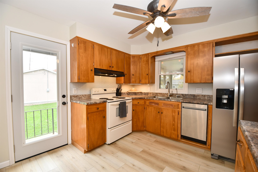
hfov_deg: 100.4
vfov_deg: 77.3
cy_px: 86
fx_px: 107
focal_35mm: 15
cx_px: 129
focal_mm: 10
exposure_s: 1/60
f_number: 4.5
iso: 125
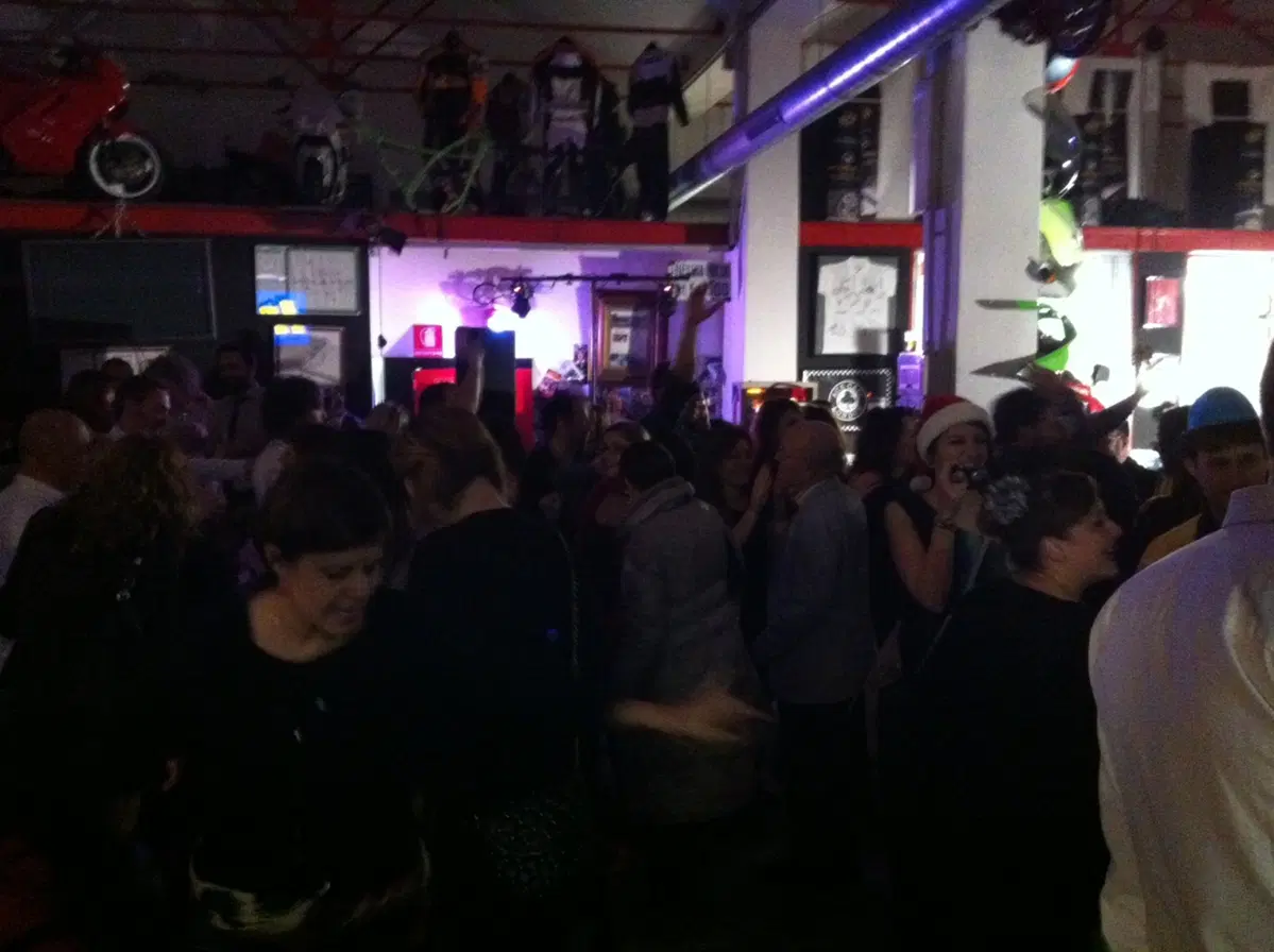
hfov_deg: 52.7
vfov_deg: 40.6
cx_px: 637
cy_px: 476
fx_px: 1286
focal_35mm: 35
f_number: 2.8
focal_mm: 3.85
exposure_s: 1/15
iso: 1000
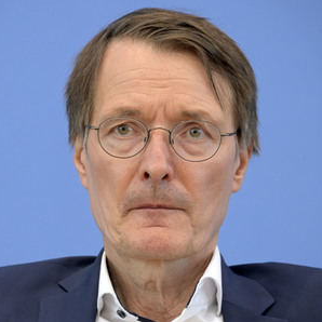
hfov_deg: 4.5
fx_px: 4062
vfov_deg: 4.5
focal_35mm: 386
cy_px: 161
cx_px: 153
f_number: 6.3
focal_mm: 300
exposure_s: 1/500
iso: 4000
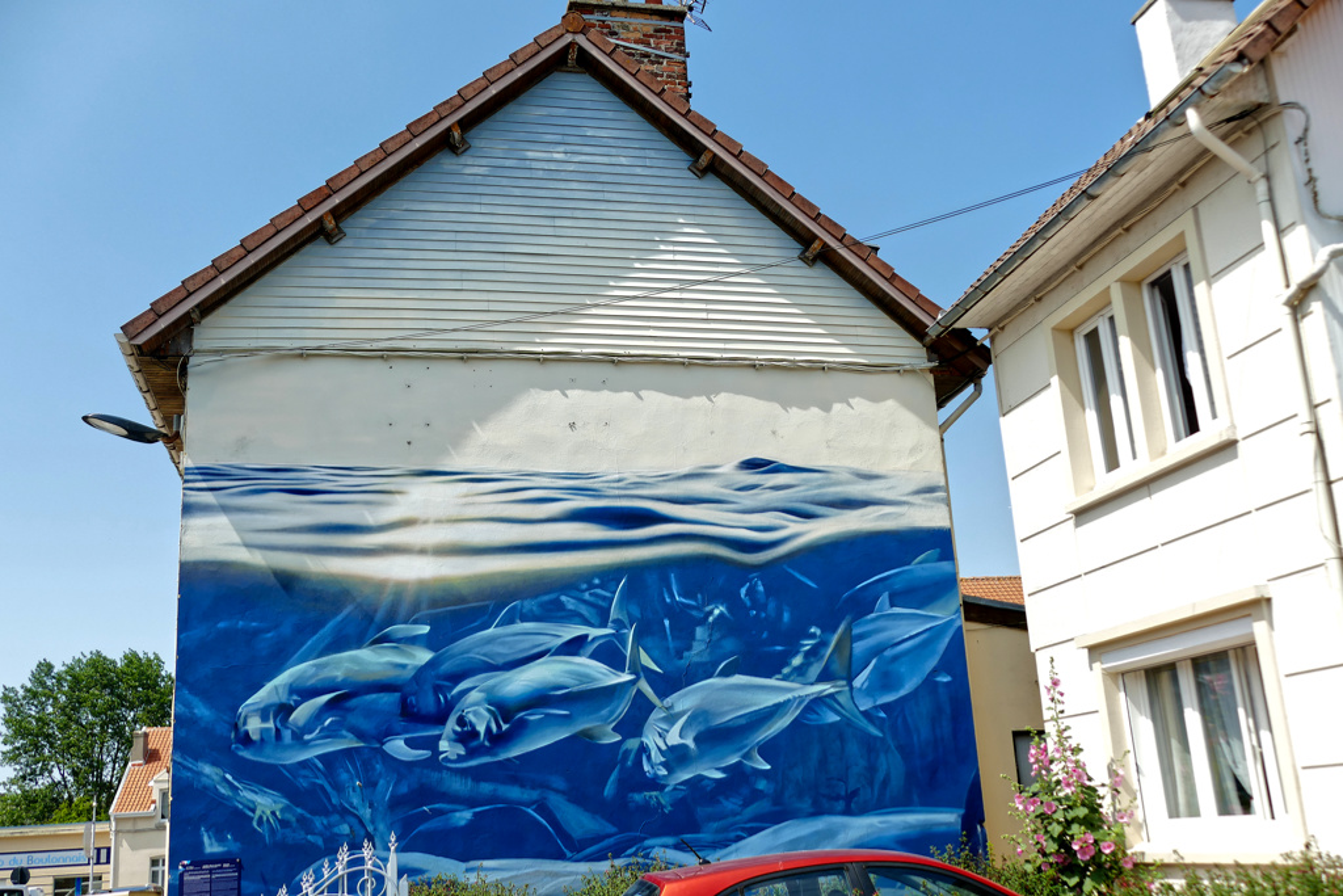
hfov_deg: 55.8
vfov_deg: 38.9
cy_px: 448
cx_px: 672
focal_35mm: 34
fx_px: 1268
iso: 125
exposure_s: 1/2000
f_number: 3.1
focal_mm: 12.4
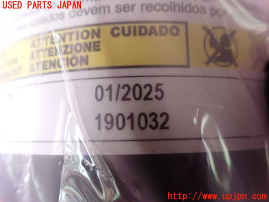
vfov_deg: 46.8
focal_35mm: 30
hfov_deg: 60.0
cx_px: 134
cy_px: 101
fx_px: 233
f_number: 2.3
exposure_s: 1/125
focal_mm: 5.4
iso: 800
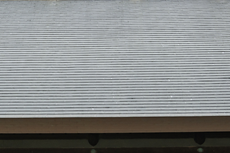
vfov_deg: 11.2
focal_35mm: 121
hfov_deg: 16.9
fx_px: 773
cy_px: 173
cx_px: 101
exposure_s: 1/100
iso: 160
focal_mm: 34
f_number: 6.3
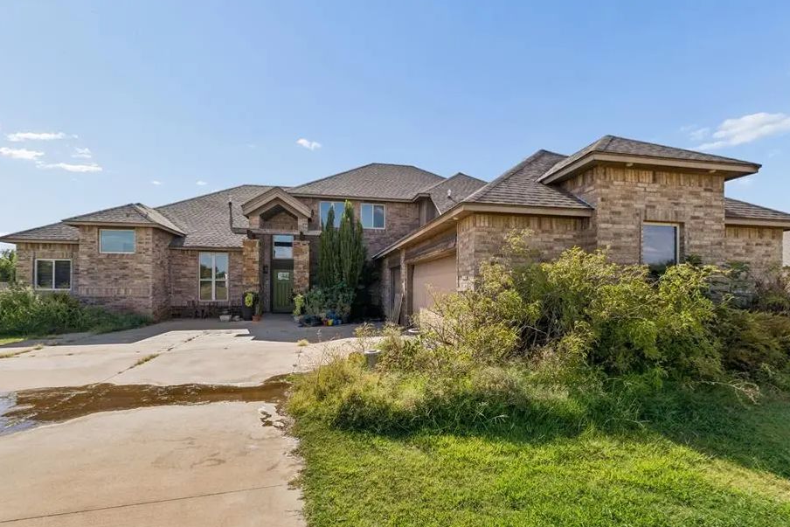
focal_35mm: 17
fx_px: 373
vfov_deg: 70.4
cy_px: 277
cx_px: 405
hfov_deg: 93.2
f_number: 8
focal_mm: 10
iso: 200
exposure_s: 1/1600
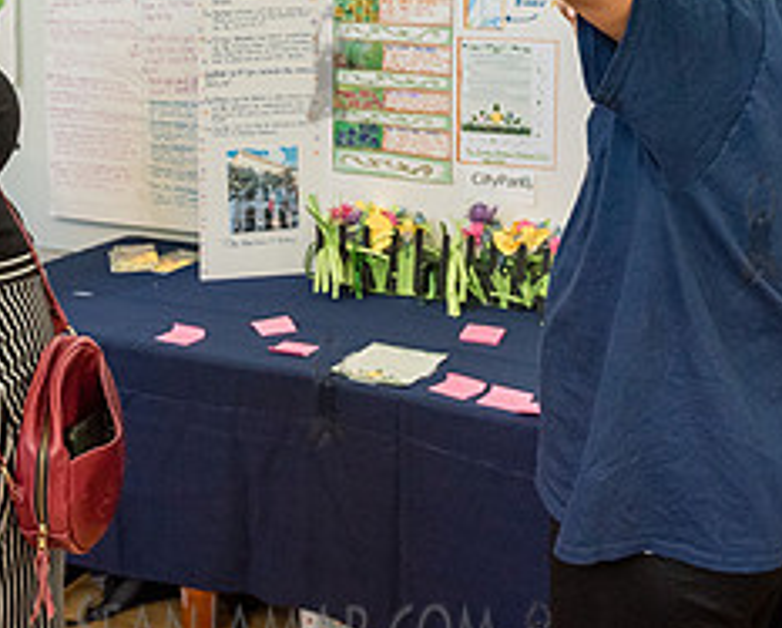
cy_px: 62
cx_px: 326
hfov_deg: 33.5
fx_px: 1298
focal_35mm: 56
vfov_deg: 26.3
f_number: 4
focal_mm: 24
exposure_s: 1/400
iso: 2500
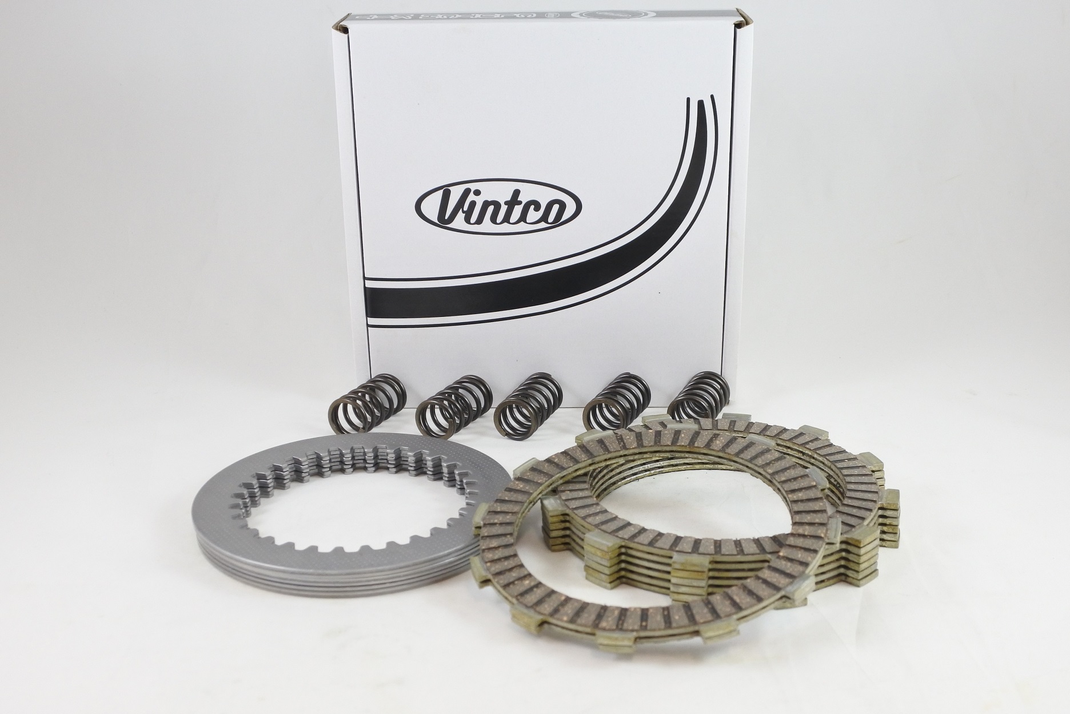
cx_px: 535
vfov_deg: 37.9
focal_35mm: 35
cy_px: 357
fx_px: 1040
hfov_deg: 54.4
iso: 500
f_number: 4
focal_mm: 13.1
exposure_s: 1/125
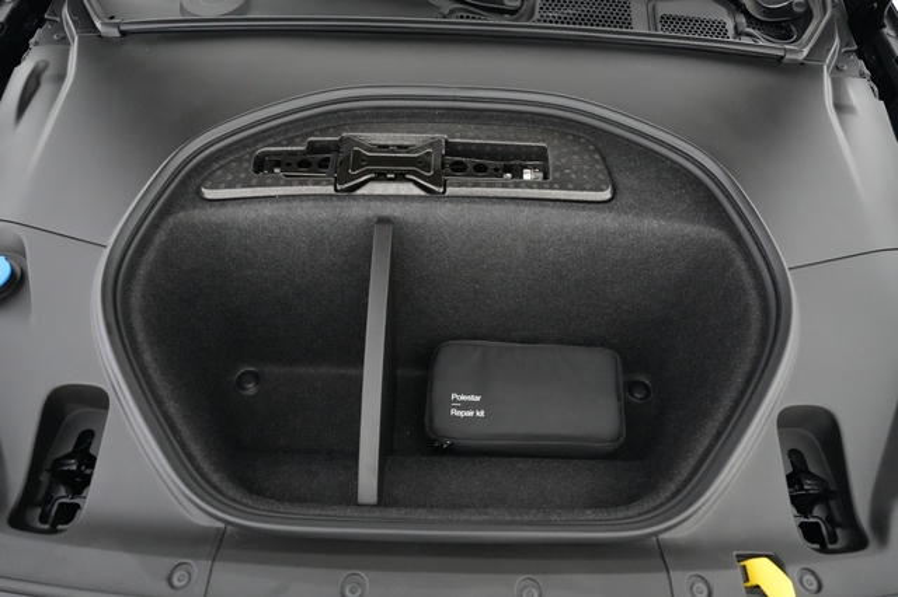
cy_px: 298
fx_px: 623
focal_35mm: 25
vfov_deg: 51.2
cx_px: 449
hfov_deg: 71.5
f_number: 2.8
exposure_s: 1/125
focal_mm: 25
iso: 12800
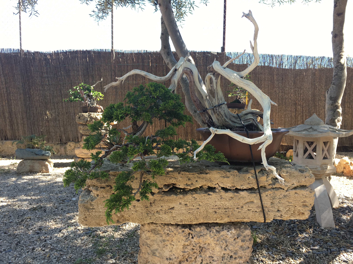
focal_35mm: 29
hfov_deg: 61.7
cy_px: 132
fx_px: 296
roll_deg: +0.2
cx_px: 176
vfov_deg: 48.2
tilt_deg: -4.3
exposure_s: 1/159
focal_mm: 4.15
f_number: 2.2
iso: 25
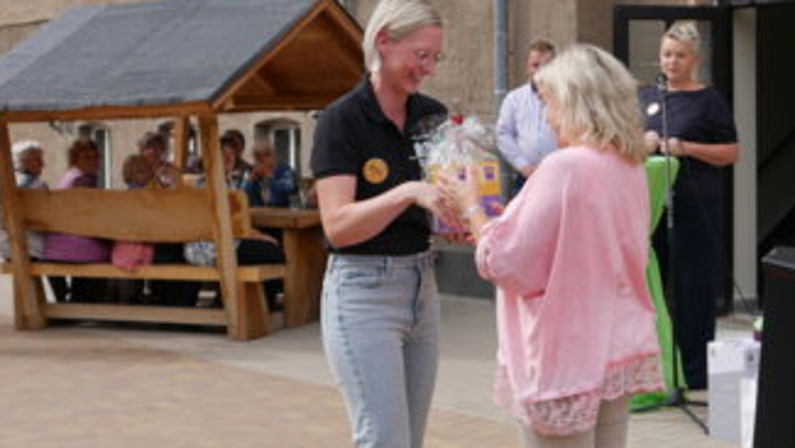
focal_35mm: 75
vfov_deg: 16.1
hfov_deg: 28.2
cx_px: 460
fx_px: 1581
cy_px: 184
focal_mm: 28
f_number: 7.1
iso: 200
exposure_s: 1/250
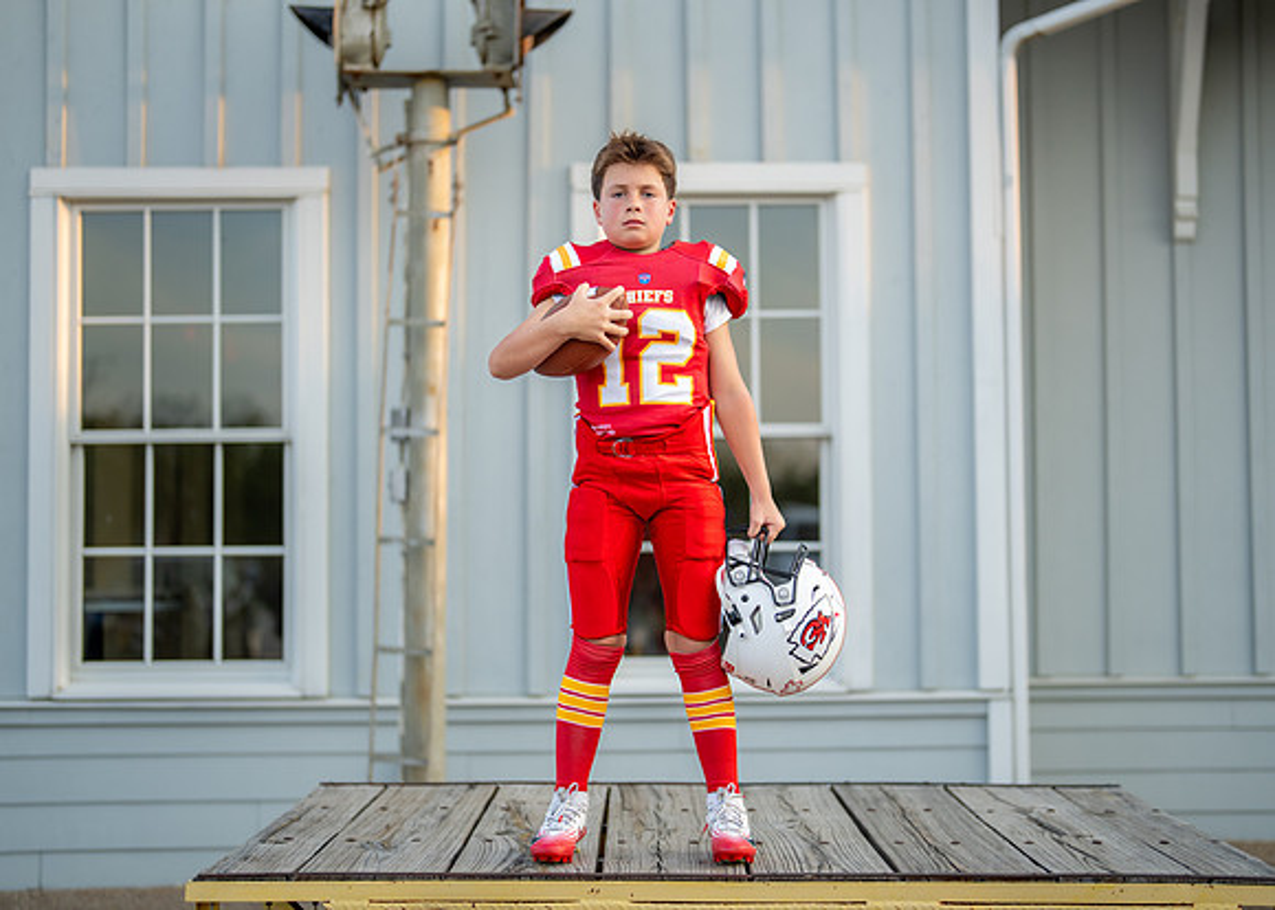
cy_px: 444
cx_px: 663
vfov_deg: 24.7
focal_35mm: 57
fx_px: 2075
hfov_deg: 34.2
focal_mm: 50
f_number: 1.2
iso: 200
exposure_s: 1/2500
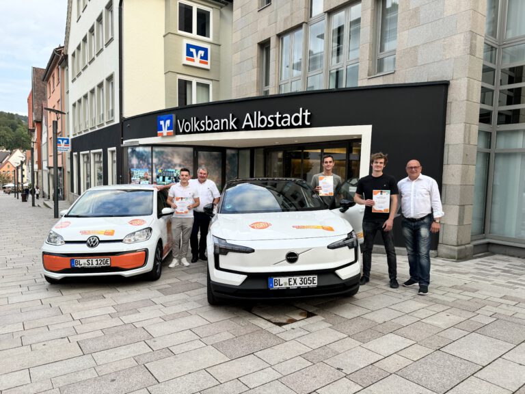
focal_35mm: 24
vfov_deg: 56.8
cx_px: 262
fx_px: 364
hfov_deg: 71.6
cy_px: 197
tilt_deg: -5.5
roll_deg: -2.4
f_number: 1.78
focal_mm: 6.76
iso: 64
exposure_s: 1/199
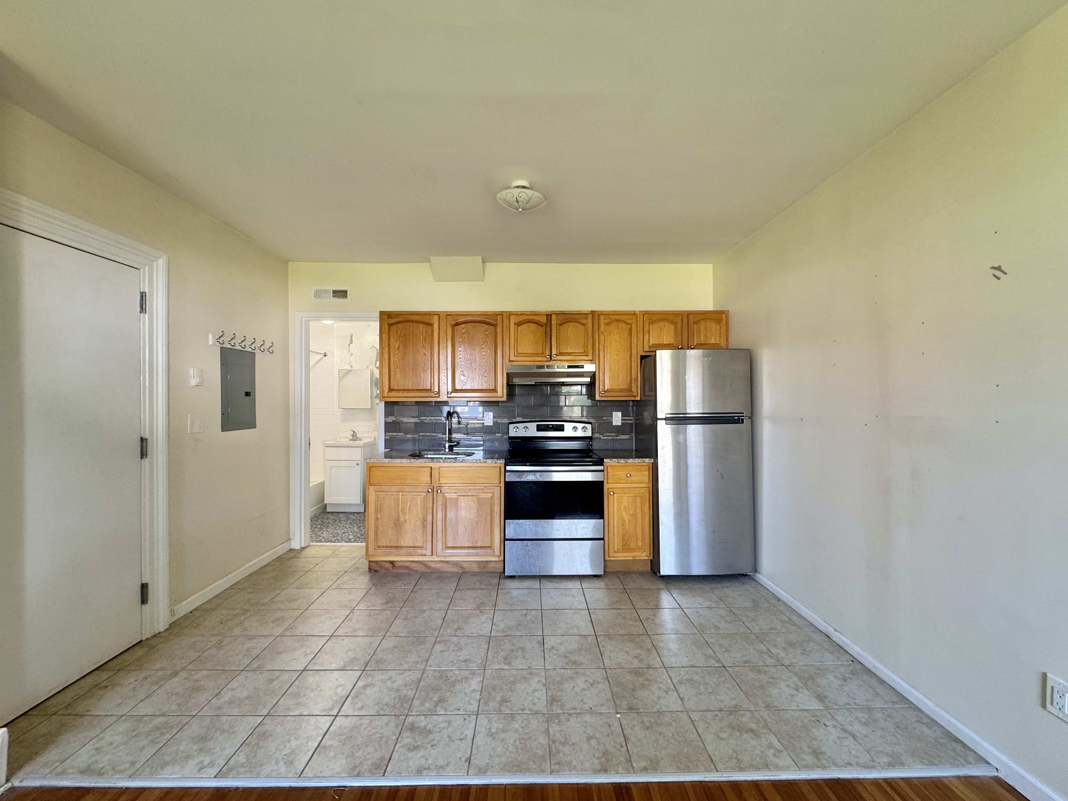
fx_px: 432
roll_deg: +0.7
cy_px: 400
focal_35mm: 14
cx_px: 534
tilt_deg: -0.3
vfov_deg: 85.7
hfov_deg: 102.1
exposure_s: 1/60
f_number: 2.2
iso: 200
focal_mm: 2.22
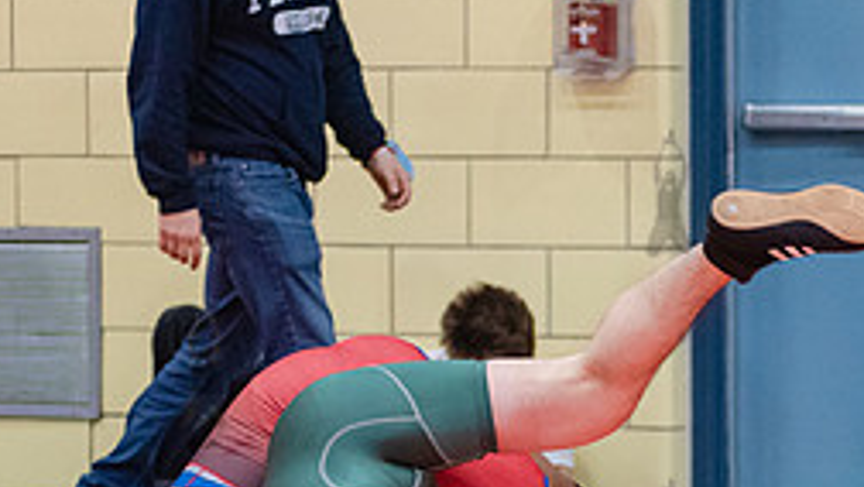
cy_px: 649
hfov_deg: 9.1
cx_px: 879
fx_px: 5363
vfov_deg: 5.2
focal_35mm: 234
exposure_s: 1/400
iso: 4000
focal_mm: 80
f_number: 3.5
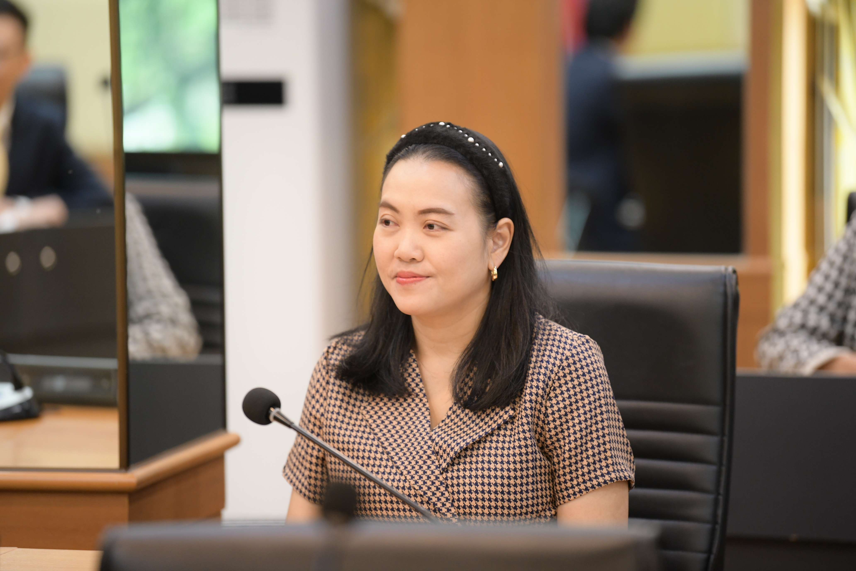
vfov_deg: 7.8
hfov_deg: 11.7
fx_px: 4161
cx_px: 428
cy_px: 286
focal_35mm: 175
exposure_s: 1/100
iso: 1600
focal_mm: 175
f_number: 2.8
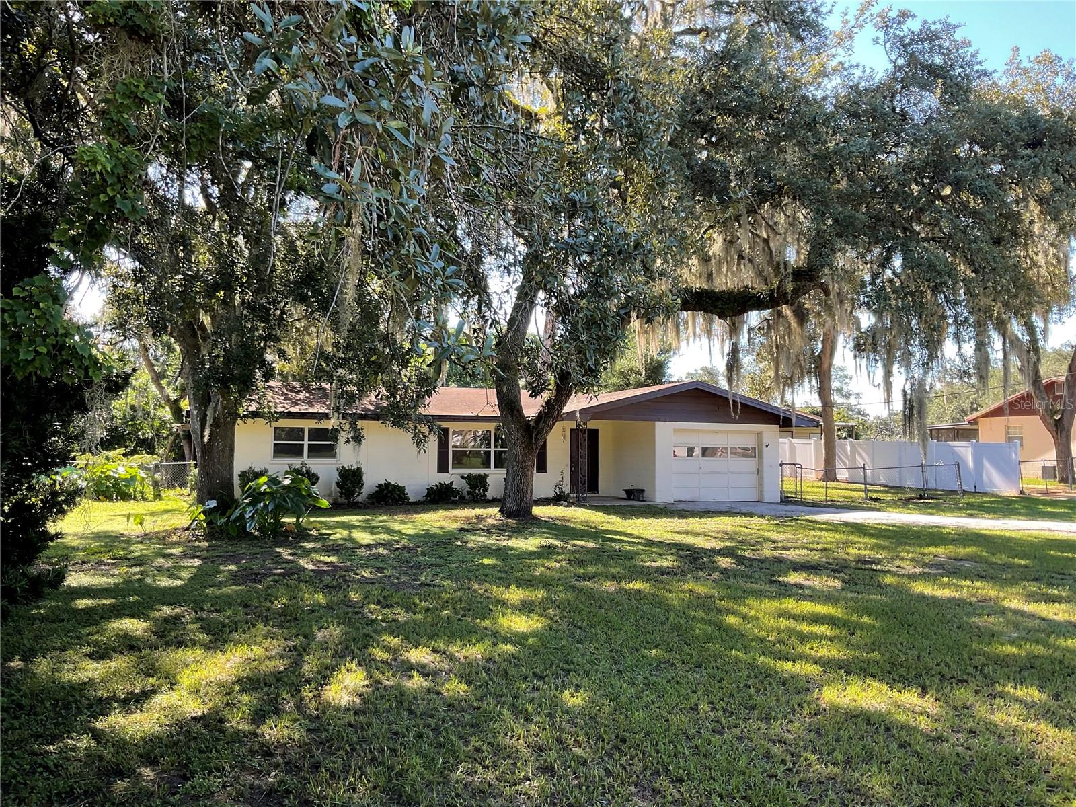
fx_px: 901
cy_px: 404
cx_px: 538
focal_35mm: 29
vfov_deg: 48.2
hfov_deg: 61.7
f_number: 1.8
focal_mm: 3
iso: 16
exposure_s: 1/122
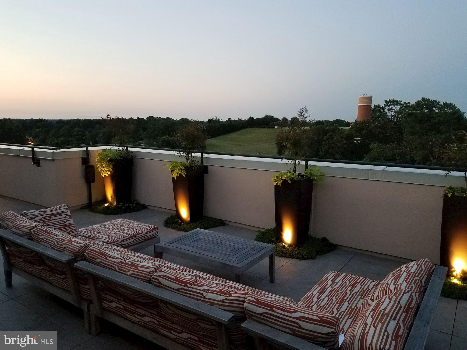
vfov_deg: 53.1
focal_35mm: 26
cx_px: 234
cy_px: 175
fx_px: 351
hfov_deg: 67.3
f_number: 1.7
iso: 200
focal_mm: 4.2
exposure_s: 1/16
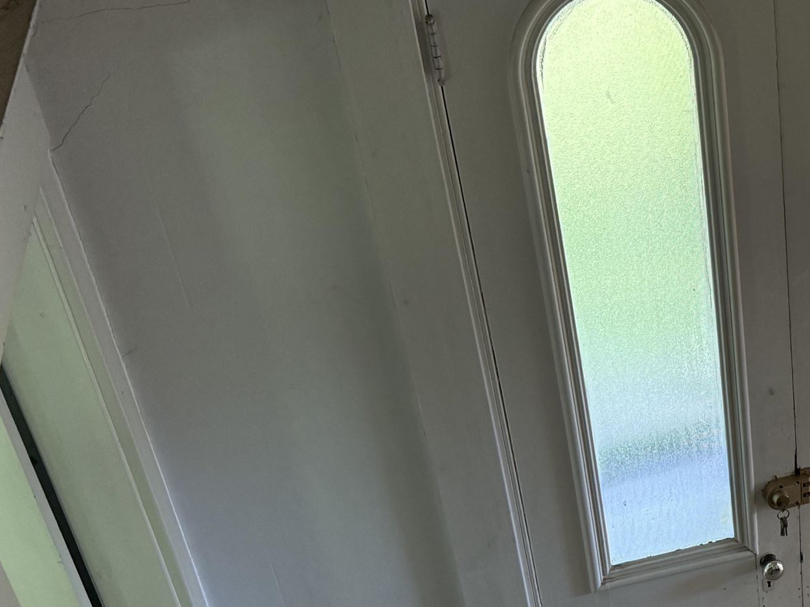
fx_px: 1380
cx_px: 894
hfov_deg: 29.5
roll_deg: -0.2
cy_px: 491
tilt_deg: -35.4
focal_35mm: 59
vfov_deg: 24.4
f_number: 1.78
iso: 200
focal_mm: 6.76
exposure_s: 1/70
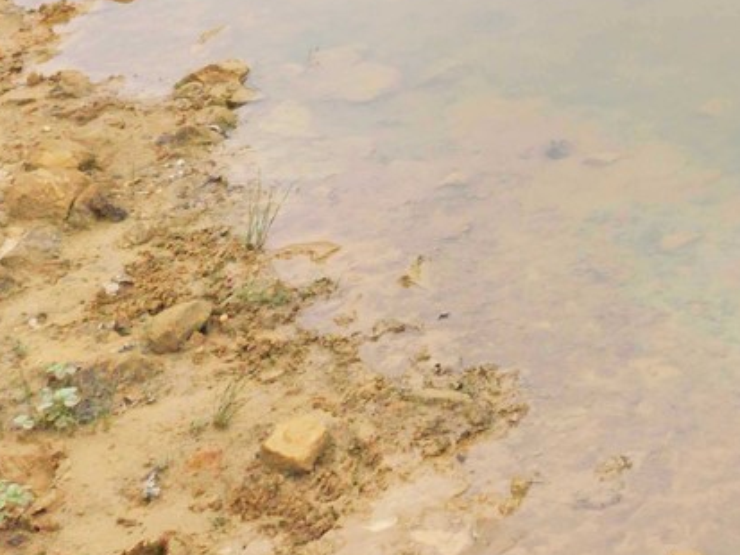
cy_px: -800
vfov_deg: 10.6
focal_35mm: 119
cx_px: 1580
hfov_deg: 13.6
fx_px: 2545
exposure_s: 1/2000
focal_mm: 8.67
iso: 190
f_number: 1.8
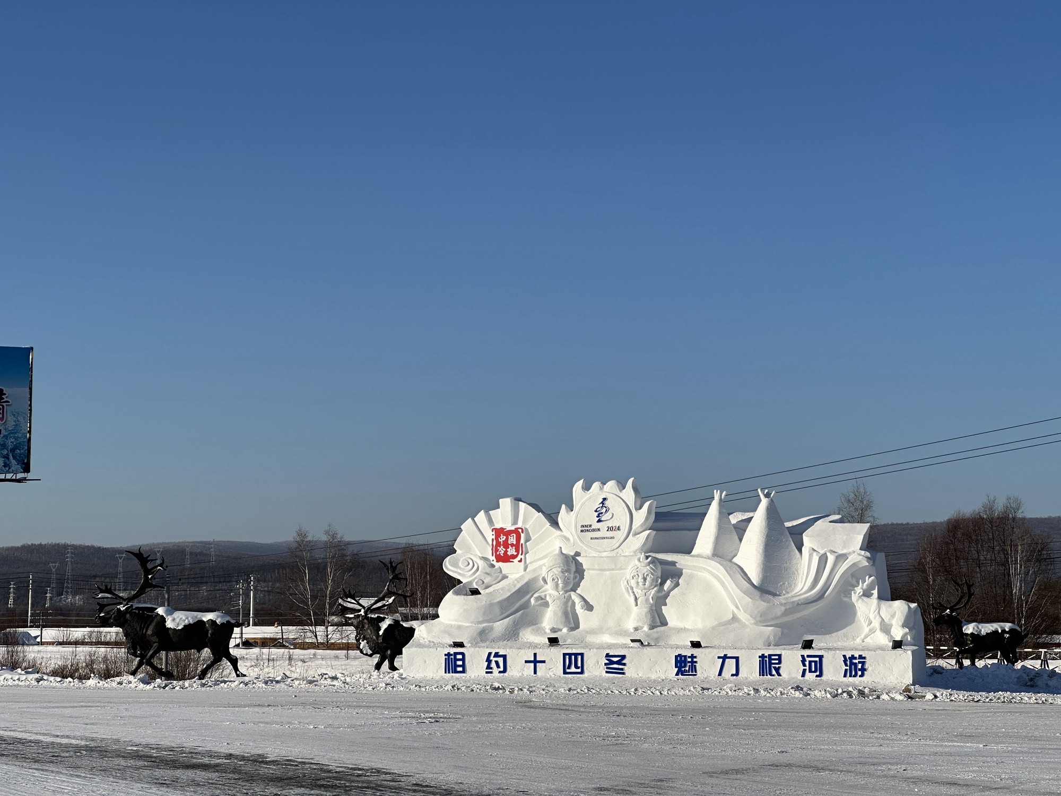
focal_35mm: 77
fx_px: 2360
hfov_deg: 25.3
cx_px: 530
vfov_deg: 19.1
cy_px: 398
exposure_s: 1/1468
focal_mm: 9
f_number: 2.8
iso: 32
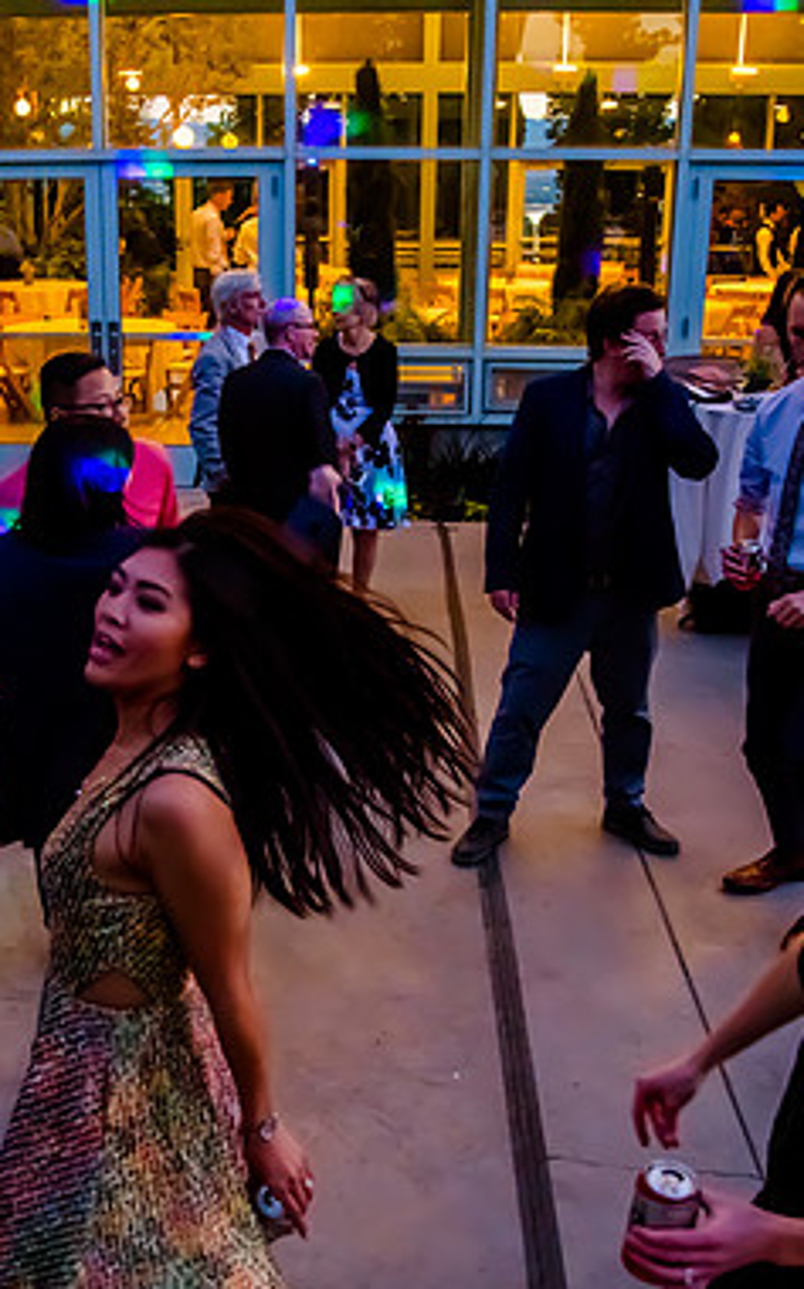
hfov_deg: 31.6
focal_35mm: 40
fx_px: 1404
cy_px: 651
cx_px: 256
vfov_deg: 49.3
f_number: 4
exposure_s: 1/100
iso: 6400
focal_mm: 24
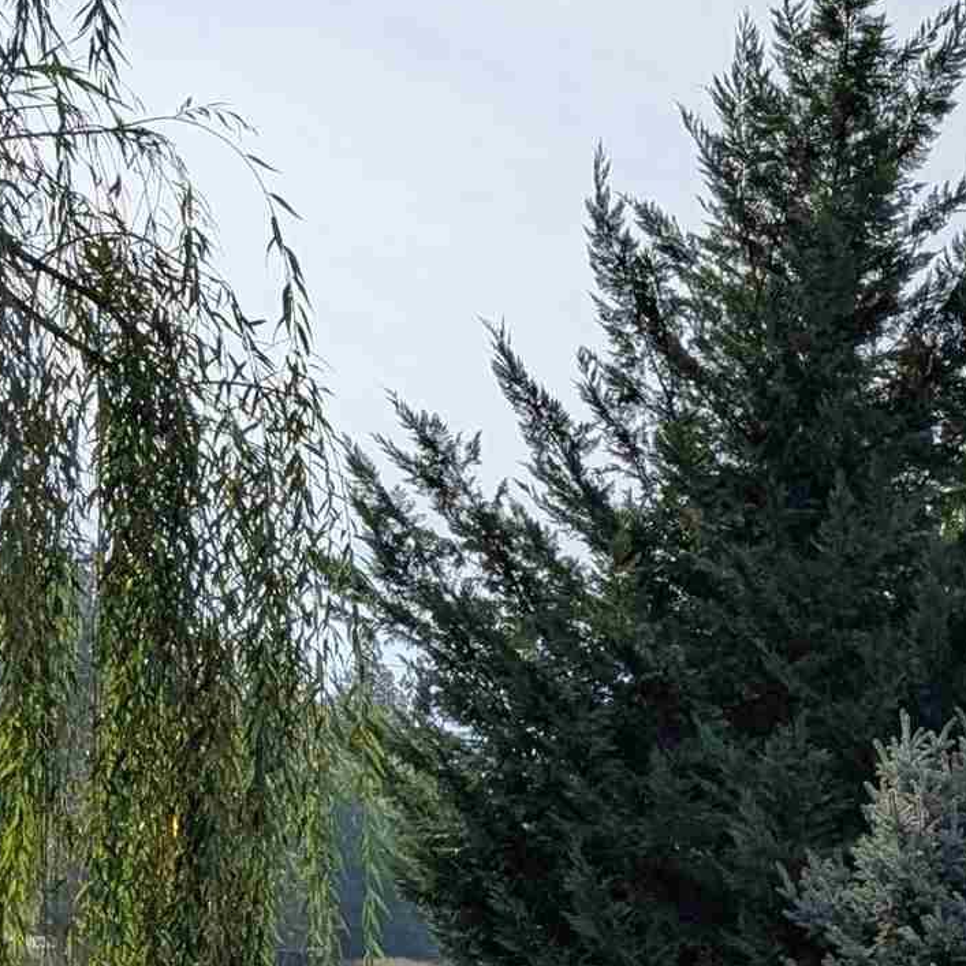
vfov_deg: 17.4
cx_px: 1392
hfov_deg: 17.3
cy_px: 1339
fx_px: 2905
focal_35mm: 92
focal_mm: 6.9
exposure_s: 1/2445
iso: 23
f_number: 1.68
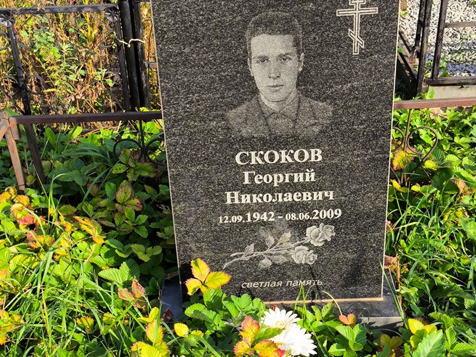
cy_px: 178
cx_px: 238
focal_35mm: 50
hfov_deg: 38.2
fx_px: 688
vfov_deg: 29.1
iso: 50
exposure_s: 1/515
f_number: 1.7
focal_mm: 4.71
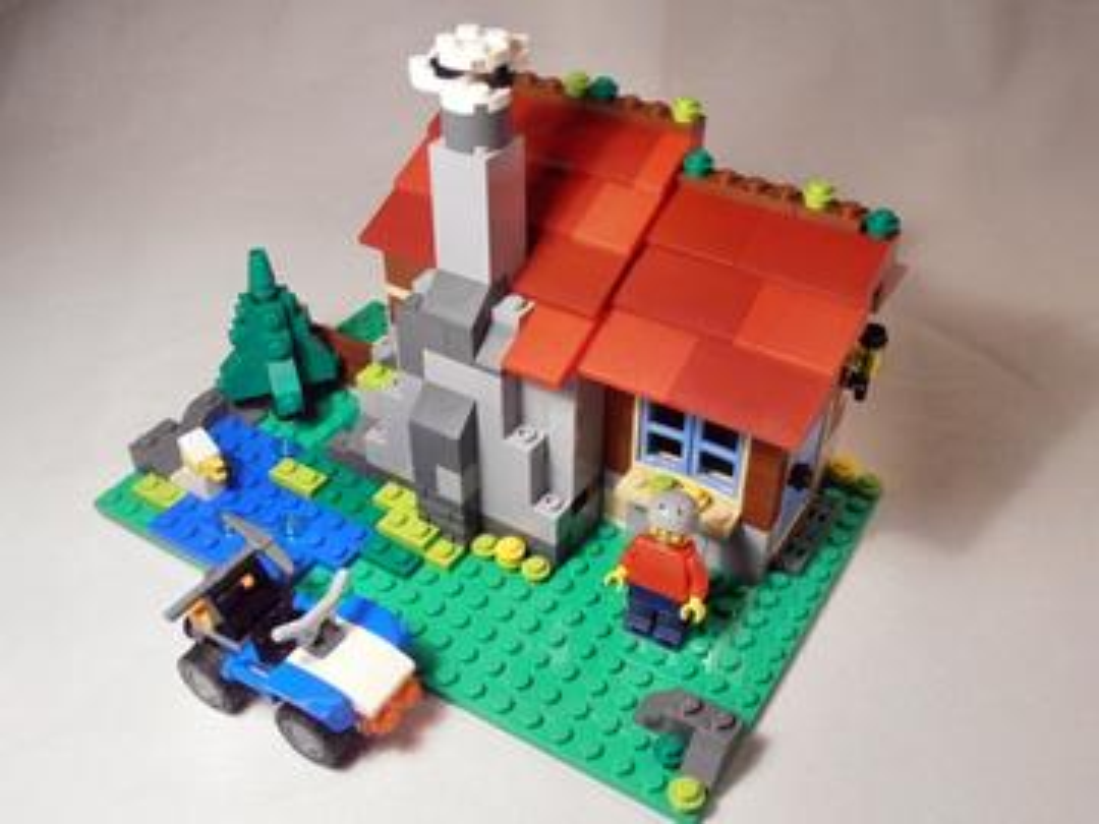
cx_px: 550
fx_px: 1175
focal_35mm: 37
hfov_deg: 50.1
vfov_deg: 38.7
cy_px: 412
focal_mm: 6.61
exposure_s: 1/30
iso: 125
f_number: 3.9
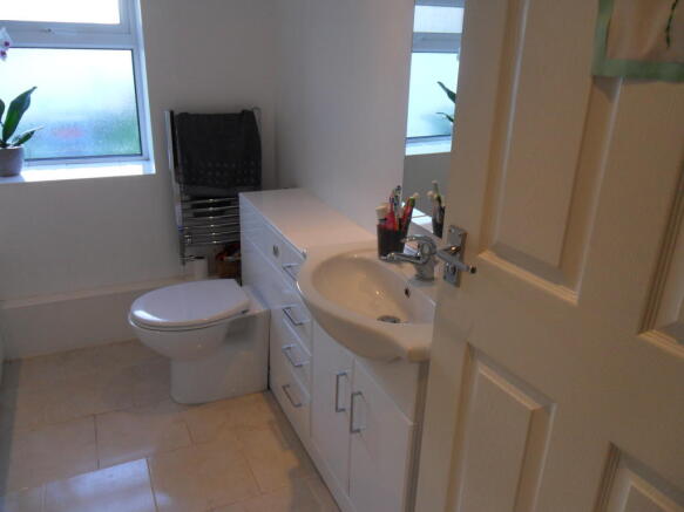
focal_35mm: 27
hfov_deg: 65.3
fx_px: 533
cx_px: 342
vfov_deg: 51.3
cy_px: 256
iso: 120
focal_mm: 4.9
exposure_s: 1/45
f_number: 3.5
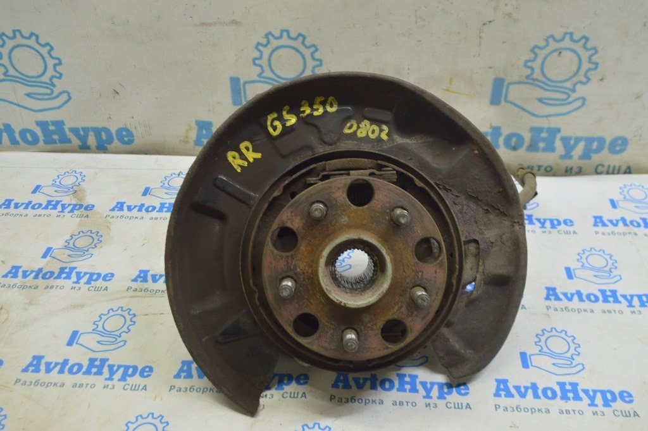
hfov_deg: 53.2
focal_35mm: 36
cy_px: 216
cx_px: 324
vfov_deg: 36.8
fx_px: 647
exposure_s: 1/20
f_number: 5.6
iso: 400
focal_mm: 24
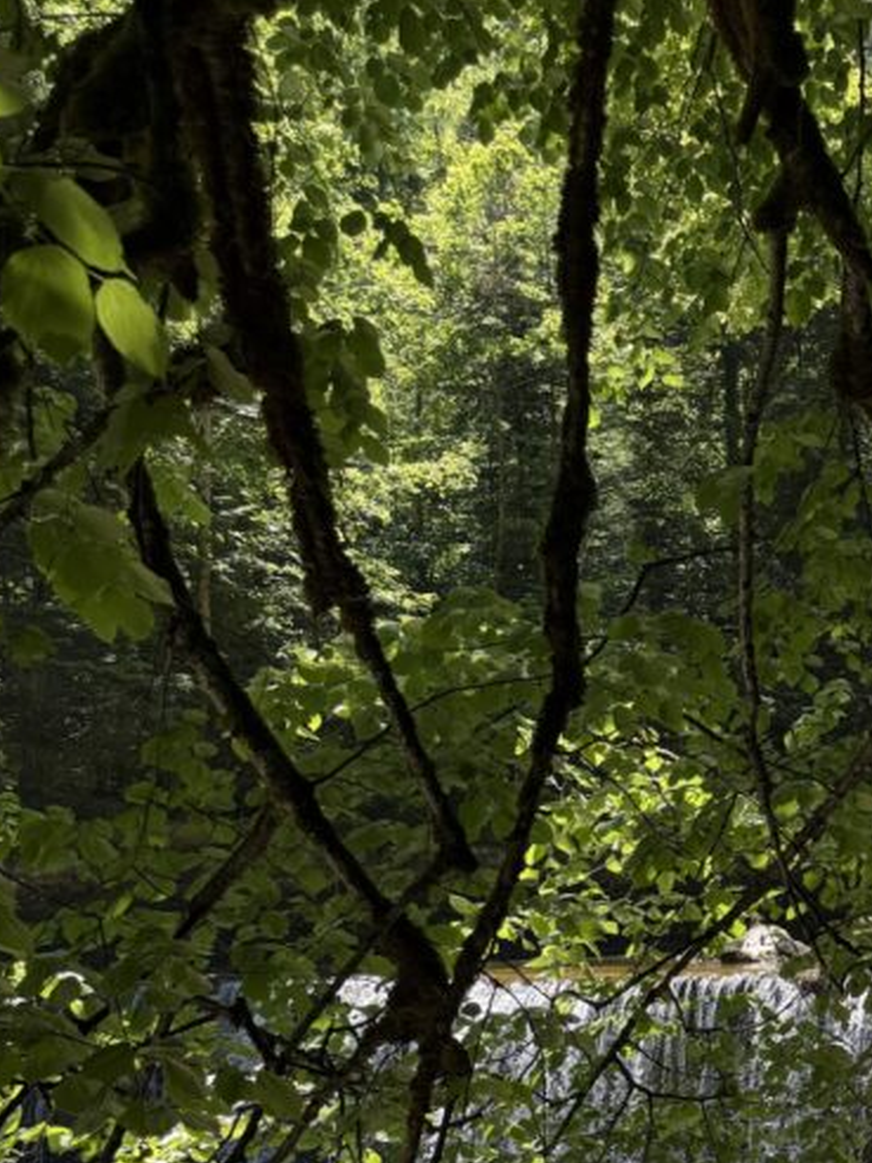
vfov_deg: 35.7
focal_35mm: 50
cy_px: 1071
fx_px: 1679
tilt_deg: -5.3
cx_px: 872
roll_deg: +1.7
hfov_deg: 27.4
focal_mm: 6.76
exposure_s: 1/1046
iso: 100
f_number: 1.78
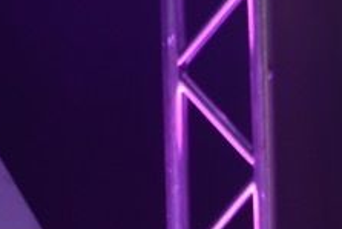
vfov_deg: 1.2
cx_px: 663
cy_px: 409
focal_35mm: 1118
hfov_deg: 1.8
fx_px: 10628
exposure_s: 1/200
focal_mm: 195
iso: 1250
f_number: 3.2
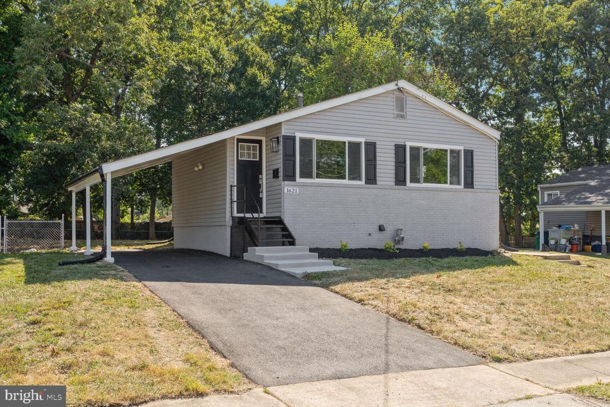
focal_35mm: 35
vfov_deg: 37.9
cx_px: 305
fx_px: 593
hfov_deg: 54.4
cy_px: 204
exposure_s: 1/200
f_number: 8
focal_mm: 35
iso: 200
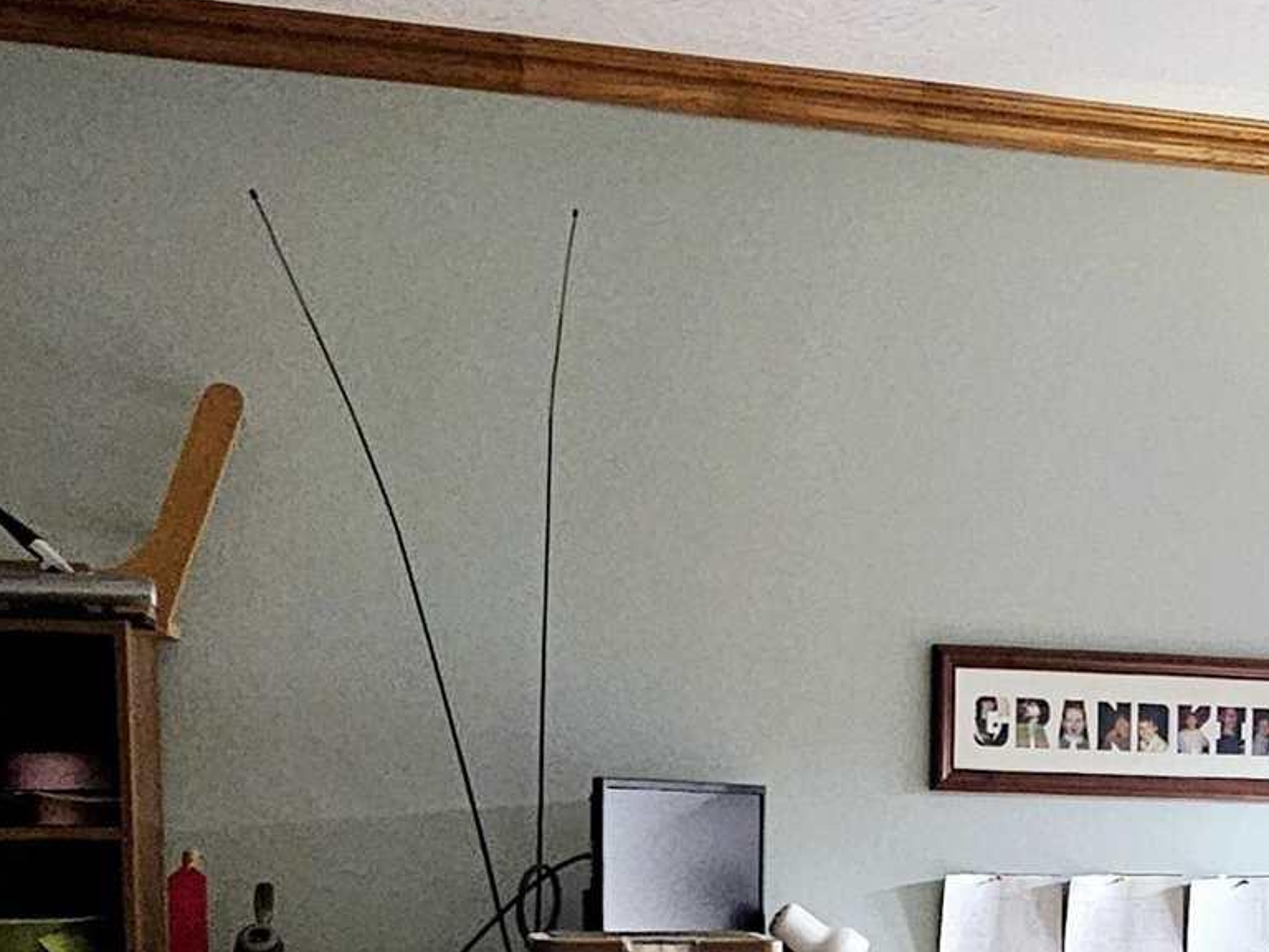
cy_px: 1086
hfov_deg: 35.0
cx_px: 1105
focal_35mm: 52
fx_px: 1906
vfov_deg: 25.6
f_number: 2.2
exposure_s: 1/60.2
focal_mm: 2.2
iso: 400
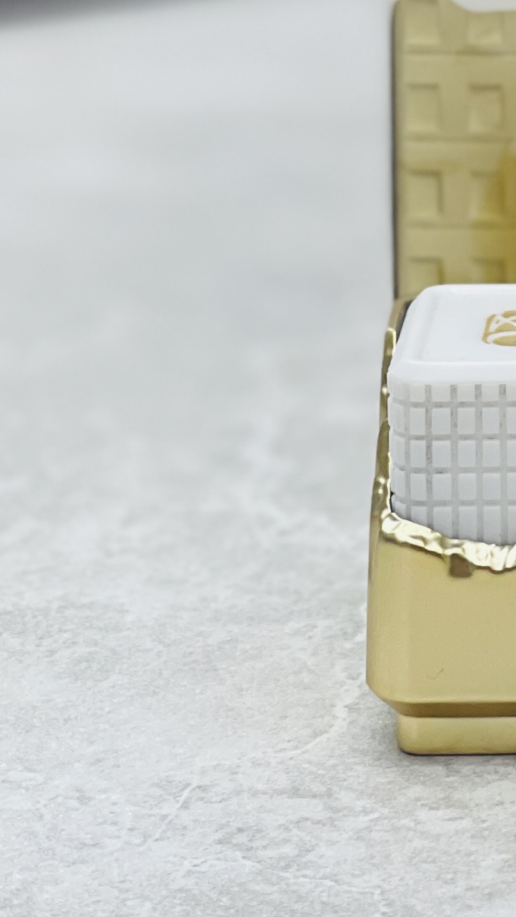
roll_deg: +0.1
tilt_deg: -7.1
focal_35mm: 196
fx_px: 4766
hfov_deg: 6.1
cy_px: -305
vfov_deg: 10.7
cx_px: 840
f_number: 2.2
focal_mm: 7.5
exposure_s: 1/100
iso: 64
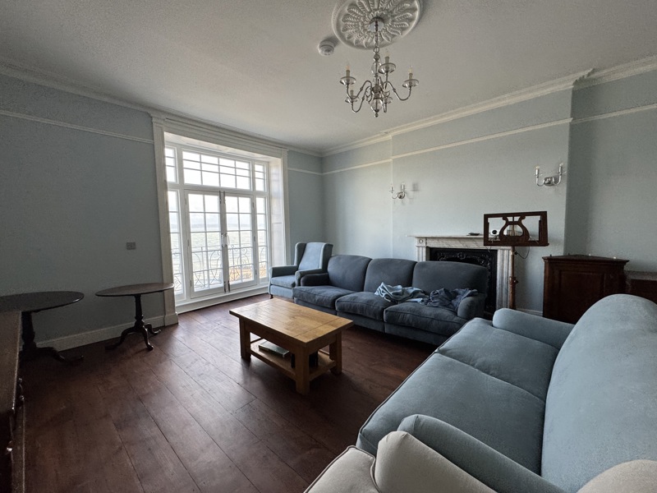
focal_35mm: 14
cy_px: 246
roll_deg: -1.2
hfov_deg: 102.1
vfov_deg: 85.7
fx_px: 266
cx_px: 328
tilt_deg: -4.3
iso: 160
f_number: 2.2
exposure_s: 1/143
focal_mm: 2.22
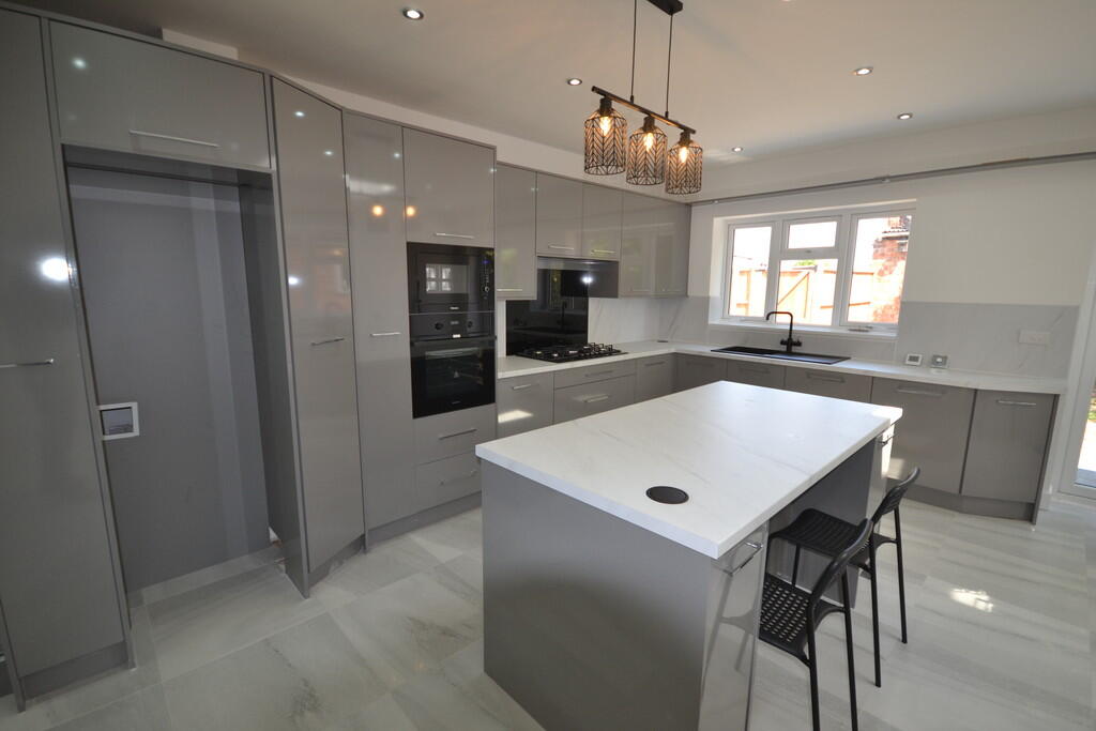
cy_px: 366
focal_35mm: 15
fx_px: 457
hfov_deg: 100.4
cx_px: 548
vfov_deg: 77.3
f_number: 4
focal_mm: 10
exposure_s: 1/125
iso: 250
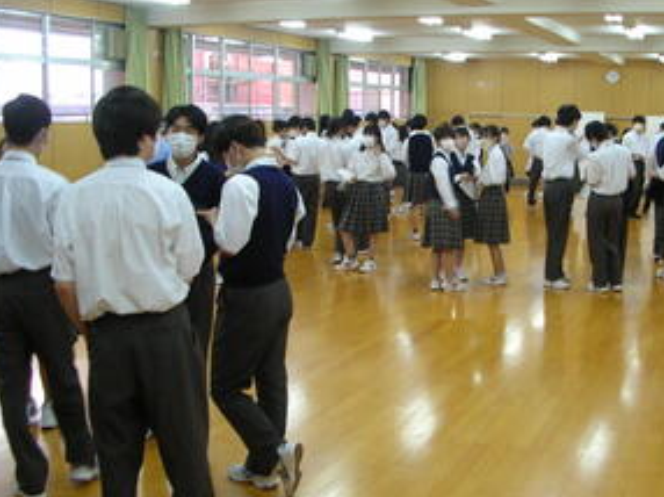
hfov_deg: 38.4
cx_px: 450
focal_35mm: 49
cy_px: 272
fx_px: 939
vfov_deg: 29.6
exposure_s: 1/7.4
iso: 50
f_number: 2.8
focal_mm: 5.8
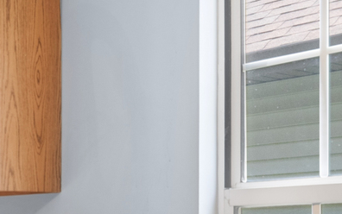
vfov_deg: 16.5
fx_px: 699
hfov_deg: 20.4
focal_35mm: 75
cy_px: 272
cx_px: -257
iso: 250
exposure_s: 1/6
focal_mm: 12
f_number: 8
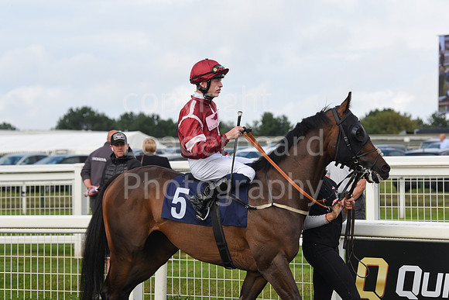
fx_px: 1497
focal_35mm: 120
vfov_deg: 11.4
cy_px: 150
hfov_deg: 17.1
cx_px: 224
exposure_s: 1/2000
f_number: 5.6
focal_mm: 120
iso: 500
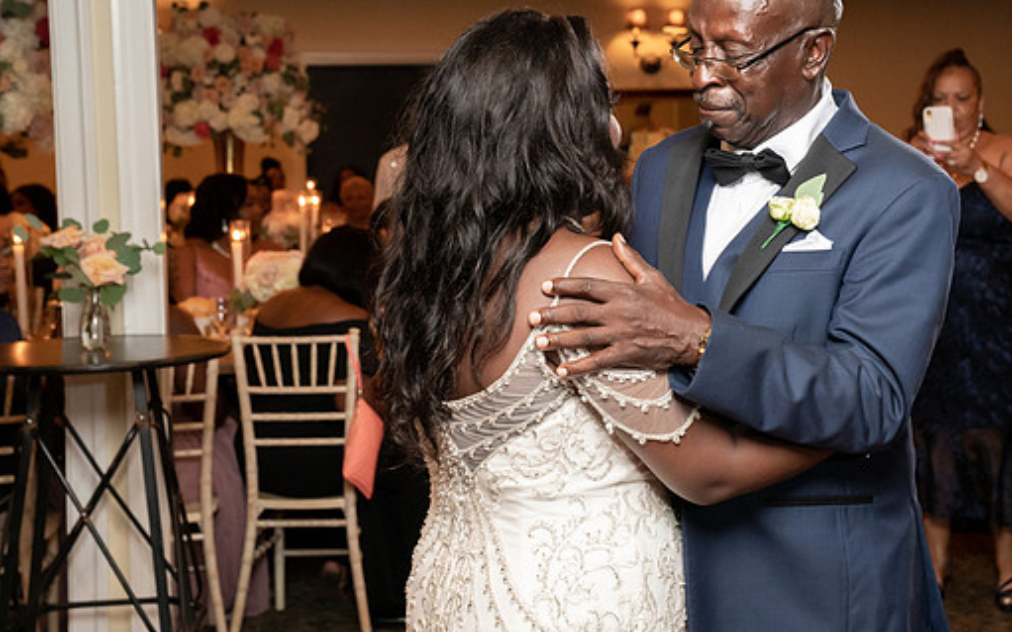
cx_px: 565
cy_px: 233
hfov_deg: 32.0
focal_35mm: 64
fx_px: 1765
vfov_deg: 20.3
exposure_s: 1/200
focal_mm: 52
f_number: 5.6
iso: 4000
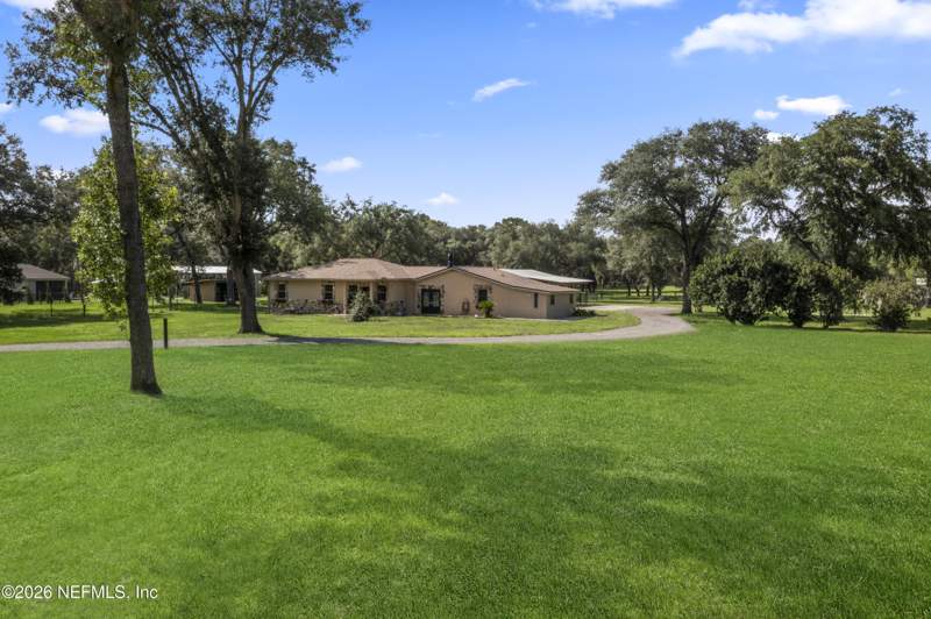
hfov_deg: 65.5
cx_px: 466
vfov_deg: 46.3
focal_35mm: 28
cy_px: 310
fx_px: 723
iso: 100
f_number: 10
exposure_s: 1/40
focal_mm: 10.26
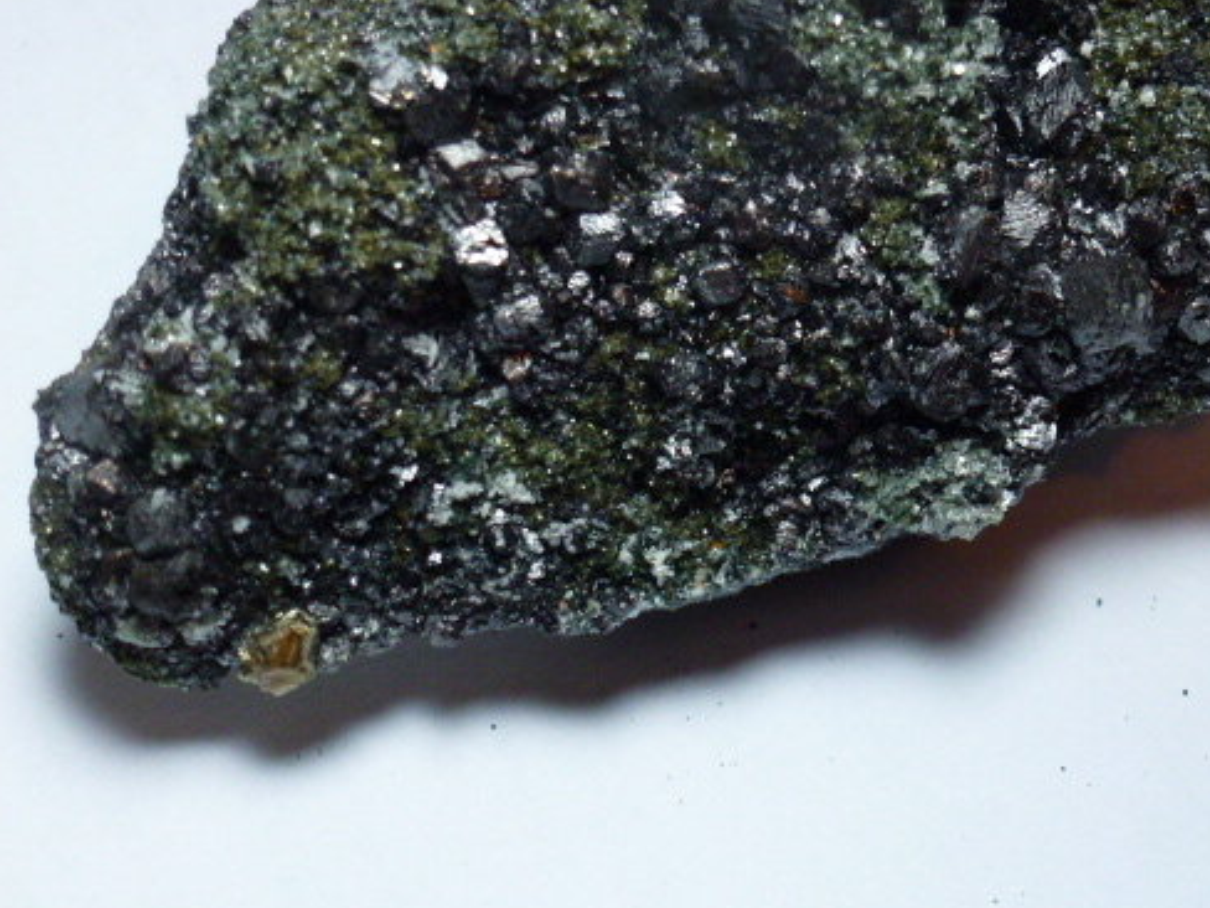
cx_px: 786
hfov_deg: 24.3
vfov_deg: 18.4
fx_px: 2796
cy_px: 350
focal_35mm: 80
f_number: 4.5
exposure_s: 1/30
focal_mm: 10.9
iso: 400
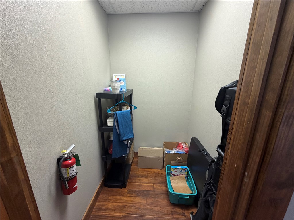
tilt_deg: -14.7
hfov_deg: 102.1
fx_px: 119
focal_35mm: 14
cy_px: 110
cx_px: 147
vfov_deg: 85.7
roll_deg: +0.2
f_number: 2.2
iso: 160
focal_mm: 2.22
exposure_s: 1/60
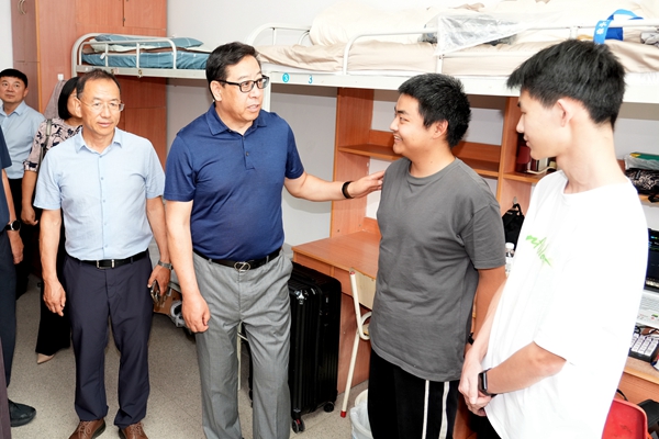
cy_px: 220
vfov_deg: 53.1
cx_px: 330
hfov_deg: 73.7
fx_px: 439
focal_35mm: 24
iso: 1000
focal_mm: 24
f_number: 4
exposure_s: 1/60
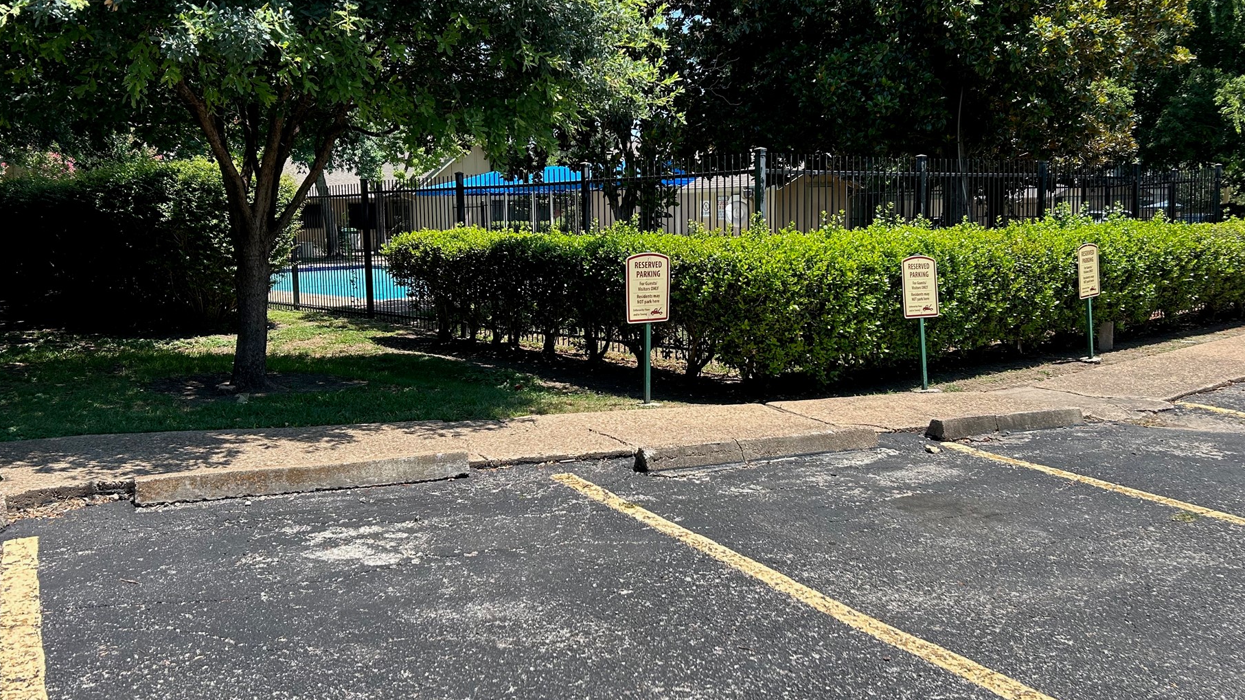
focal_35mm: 32
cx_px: 638
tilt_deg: -5.5
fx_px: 1056
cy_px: 297
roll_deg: +0.3
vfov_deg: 36.6
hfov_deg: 61.0
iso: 50
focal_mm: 5.7
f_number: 1.5
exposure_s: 1/1972
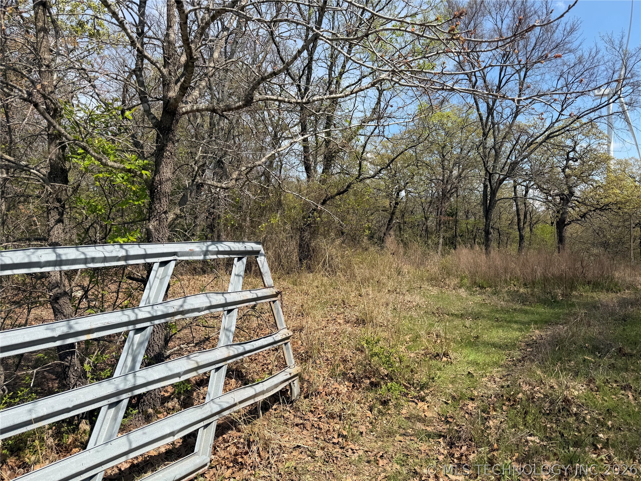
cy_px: 240
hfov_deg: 71.6
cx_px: 320
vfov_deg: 56.8
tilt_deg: -1.1
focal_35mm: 24
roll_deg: -1.2
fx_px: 444
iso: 80
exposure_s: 1/3425
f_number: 1.78
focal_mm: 6.76
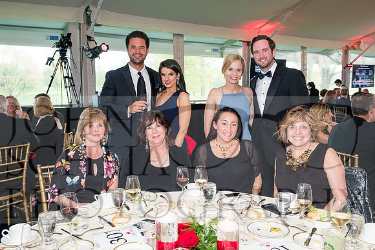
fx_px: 344
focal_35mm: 33
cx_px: 188
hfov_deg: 57.2
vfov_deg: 40.0
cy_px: 125
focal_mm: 22.3
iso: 1600
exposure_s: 1/80
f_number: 5.6
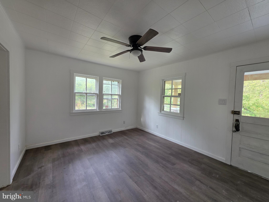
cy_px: 101
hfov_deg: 106.2
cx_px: 134
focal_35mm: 13
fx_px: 101
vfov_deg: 89.9
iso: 125
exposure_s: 1/120
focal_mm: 2.2
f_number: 1.9
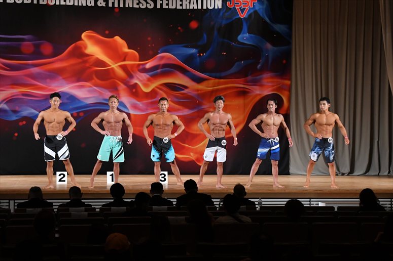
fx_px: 949
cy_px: 130
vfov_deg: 15.7
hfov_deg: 23.4
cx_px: 196
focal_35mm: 87
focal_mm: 58
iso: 3200
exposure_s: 1/400
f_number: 5.6
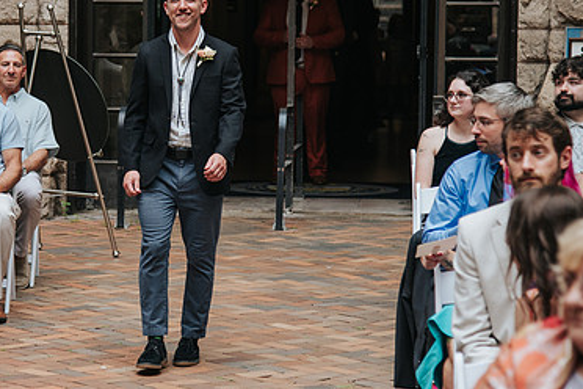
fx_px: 2478
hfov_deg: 13.4
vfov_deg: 9.0
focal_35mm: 153
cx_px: 158
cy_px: 131
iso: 640
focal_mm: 85
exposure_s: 1/500
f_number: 4
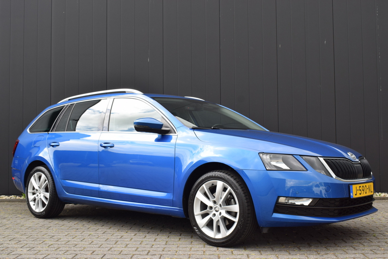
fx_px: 469
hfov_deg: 45.0
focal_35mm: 44
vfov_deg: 30.8
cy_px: 130
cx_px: 194
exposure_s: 1/250
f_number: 8
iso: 400
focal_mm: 29
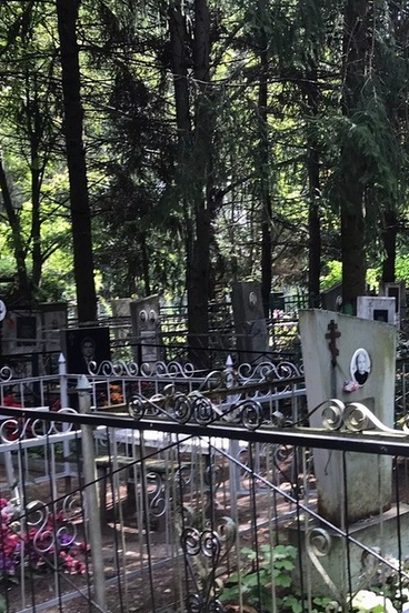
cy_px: 371
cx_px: 450
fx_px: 920
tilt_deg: -4.4
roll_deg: +0.5
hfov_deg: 23.5
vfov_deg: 36.7
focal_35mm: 54
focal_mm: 3.99
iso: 25
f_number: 1.8
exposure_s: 1/100
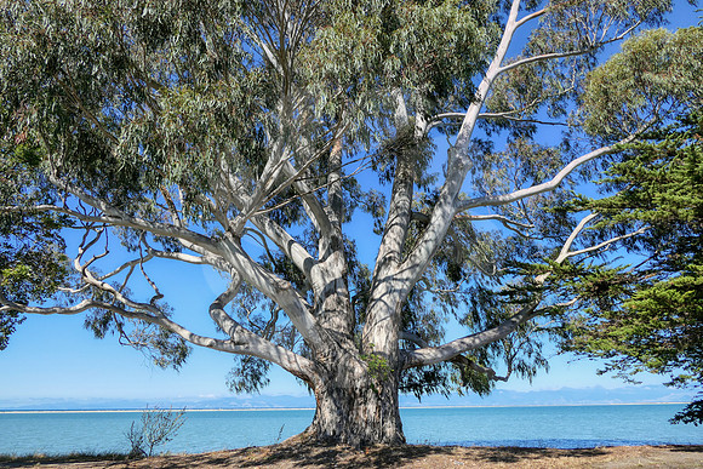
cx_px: 352
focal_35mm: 24
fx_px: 469
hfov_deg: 73.7
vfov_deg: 53.2
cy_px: 234
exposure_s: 1/800
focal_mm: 8.8
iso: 125
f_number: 4
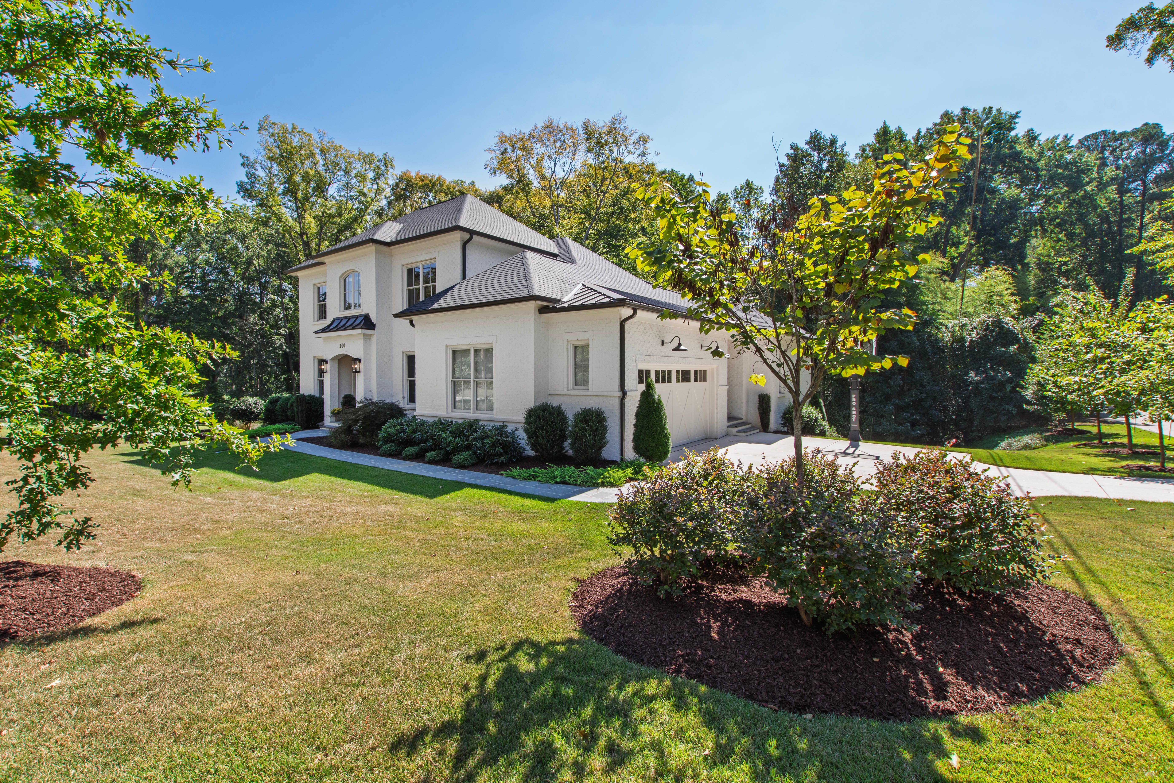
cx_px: 587
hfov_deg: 100.4
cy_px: 392
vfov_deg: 77.3
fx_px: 489
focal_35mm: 15
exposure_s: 1/80
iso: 100
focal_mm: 10
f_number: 9
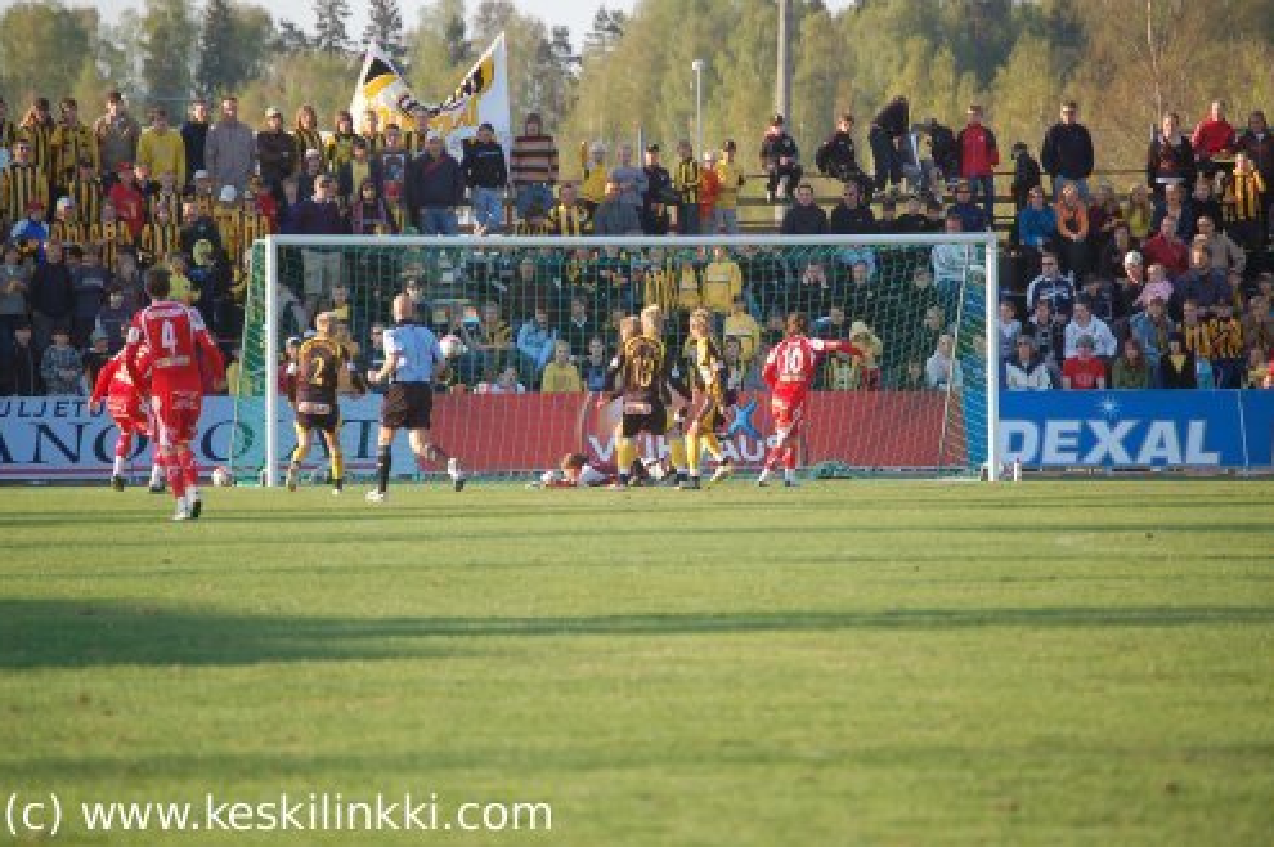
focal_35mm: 303
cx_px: 636
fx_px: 10712
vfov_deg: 4.5
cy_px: 425
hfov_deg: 6.8
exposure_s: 1/500
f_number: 5.6
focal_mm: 200
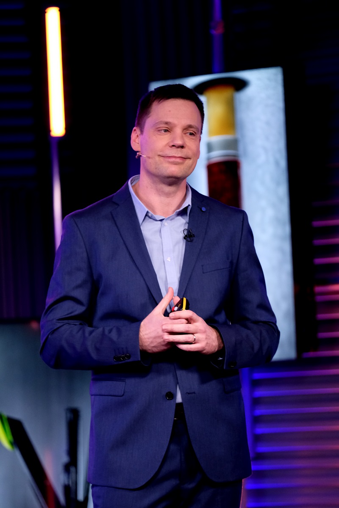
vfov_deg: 9.8
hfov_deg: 6.5
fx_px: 2966
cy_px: 254
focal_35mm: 210
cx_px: 170
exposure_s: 1/200
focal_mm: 140
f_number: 2.8
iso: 2500
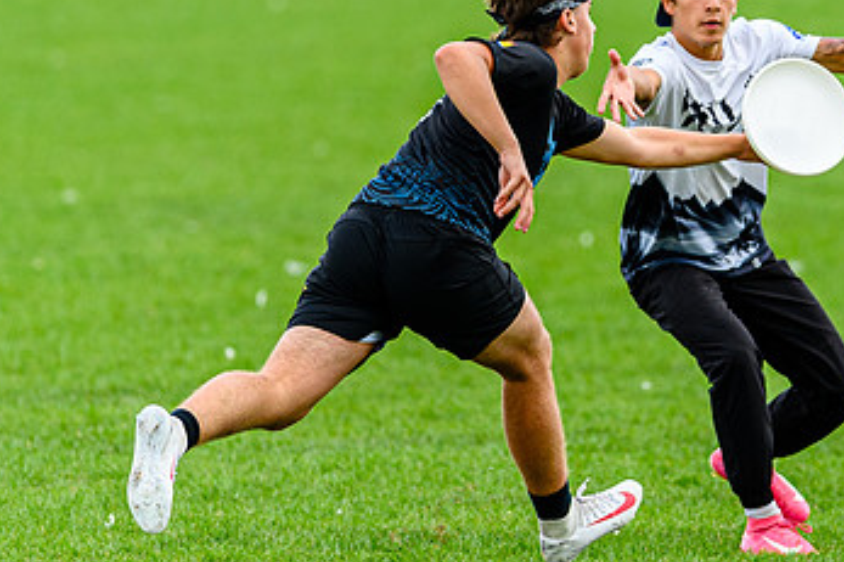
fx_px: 28822
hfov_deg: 1.7
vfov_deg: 1.1
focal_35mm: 1230
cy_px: 133
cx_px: 816
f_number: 3.2
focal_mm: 400
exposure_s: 1/1250
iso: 450
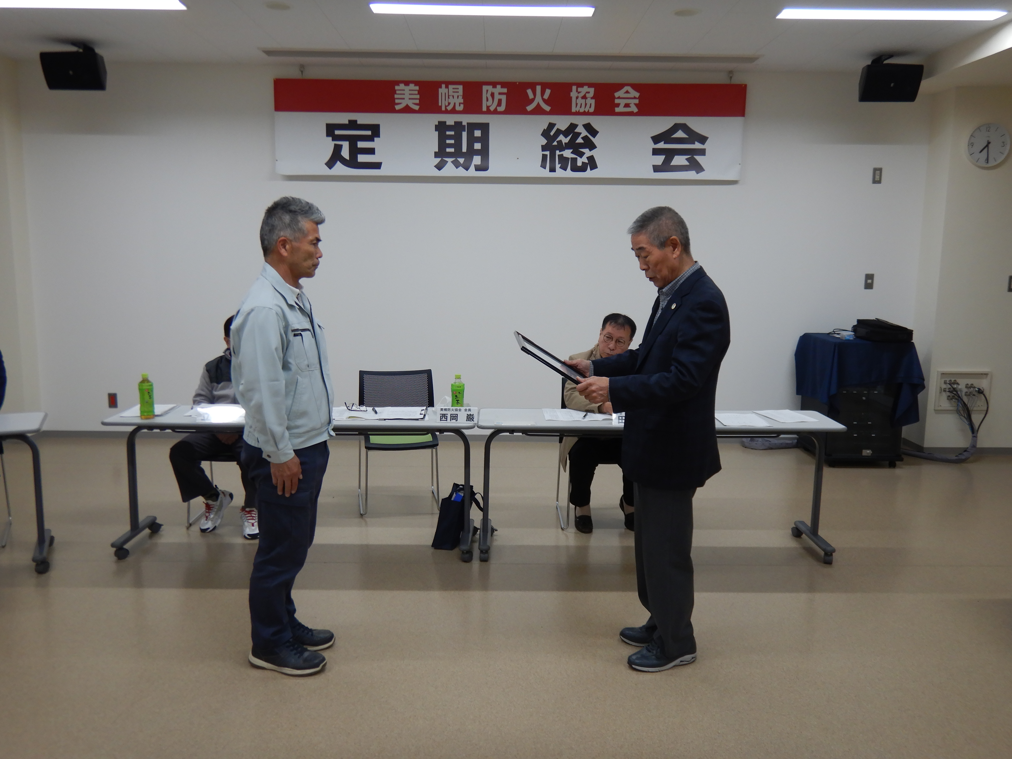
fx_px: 848
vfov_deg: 48.2
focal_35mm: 29
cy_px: 380
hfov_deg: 61.7
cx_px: 506
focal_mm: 5.1
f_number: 2.8
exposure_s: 1/60
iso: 125
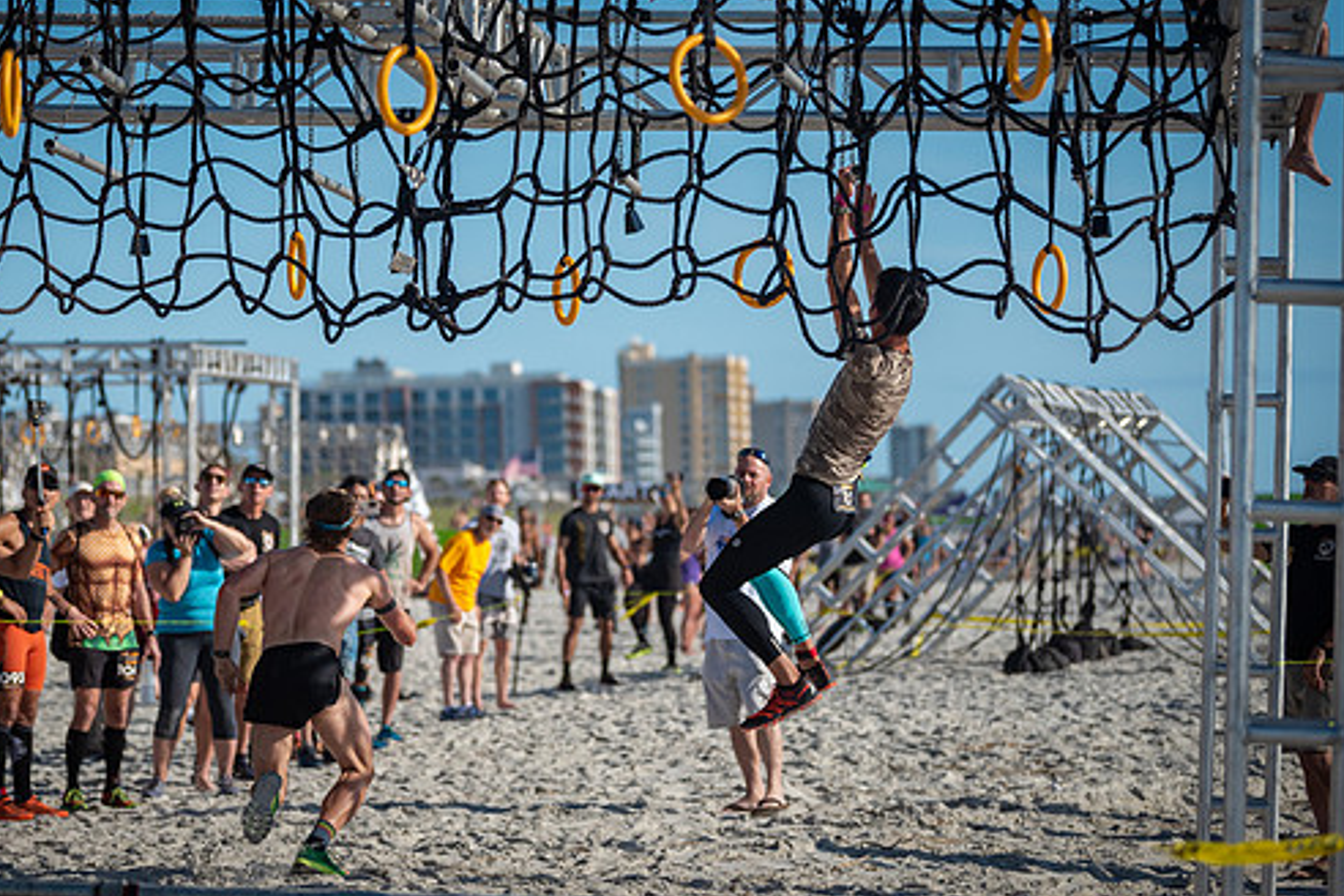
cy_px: 419
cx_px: 576
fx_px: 4181
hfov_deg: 18.3
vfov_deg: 12.2
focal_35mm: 112
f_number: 2.8
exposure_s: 1/4000
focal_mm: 95
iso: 360
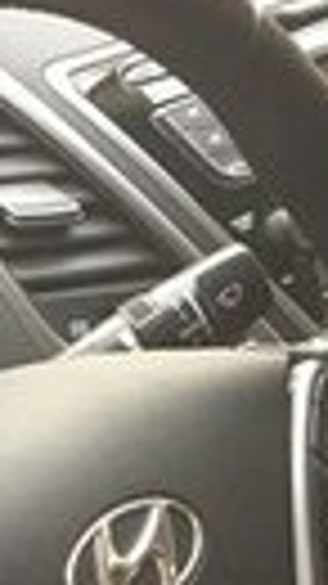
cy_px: 799
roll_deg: -3.6
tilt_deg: -32.4
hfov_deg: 7.5
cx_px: 288
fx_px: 2493
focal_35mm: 161
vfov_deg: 12.8
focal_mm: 4.15
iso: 50
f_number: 2.2
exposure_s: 1/33
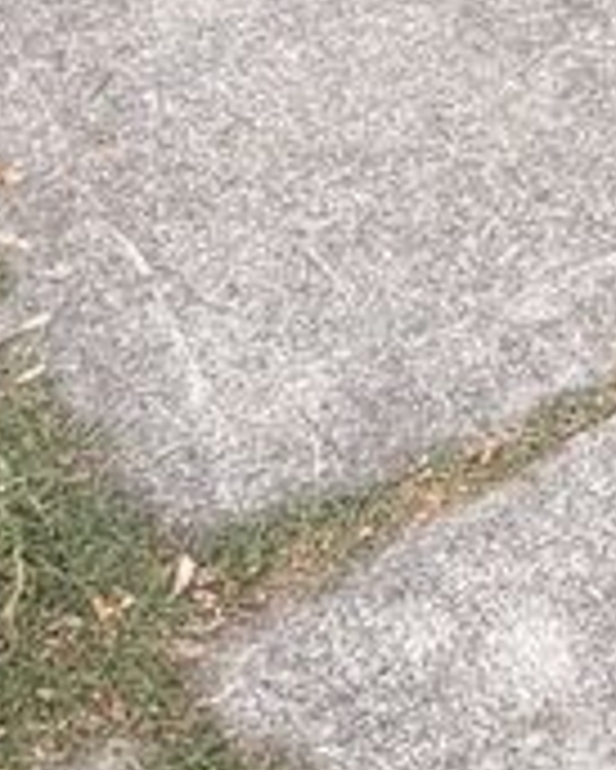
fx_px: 4053
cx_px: 1304
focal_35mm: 178
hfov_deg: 8.2
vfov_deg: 9.4
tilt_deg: -15.9
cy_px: -1243
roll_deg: -0.8
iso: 40
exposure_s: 1/196
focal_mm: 5.96
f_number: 1.6
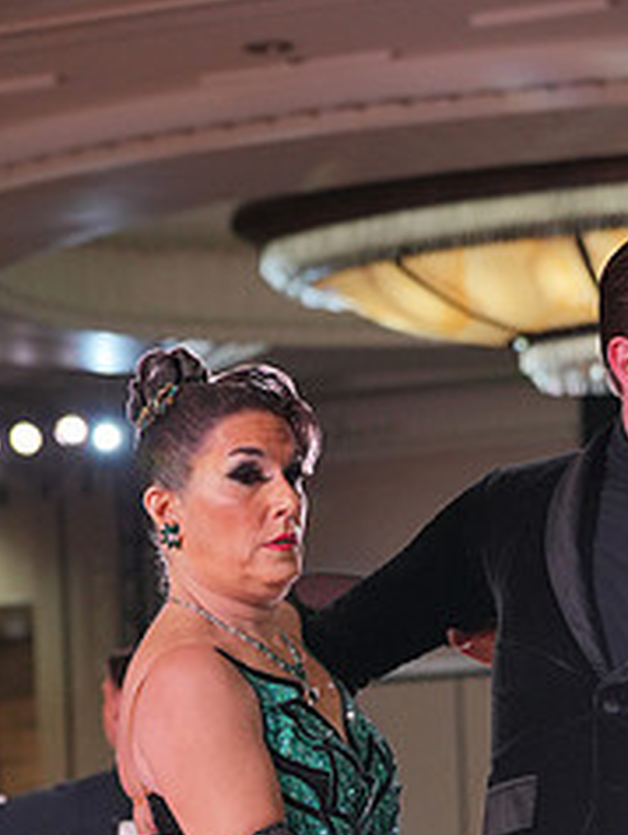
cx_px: 525
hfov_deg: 9.0
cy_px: 1003
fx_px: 3960
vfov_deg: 11.8
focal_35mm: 164
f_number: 4
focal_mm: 70
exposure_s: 1/500
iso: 1600
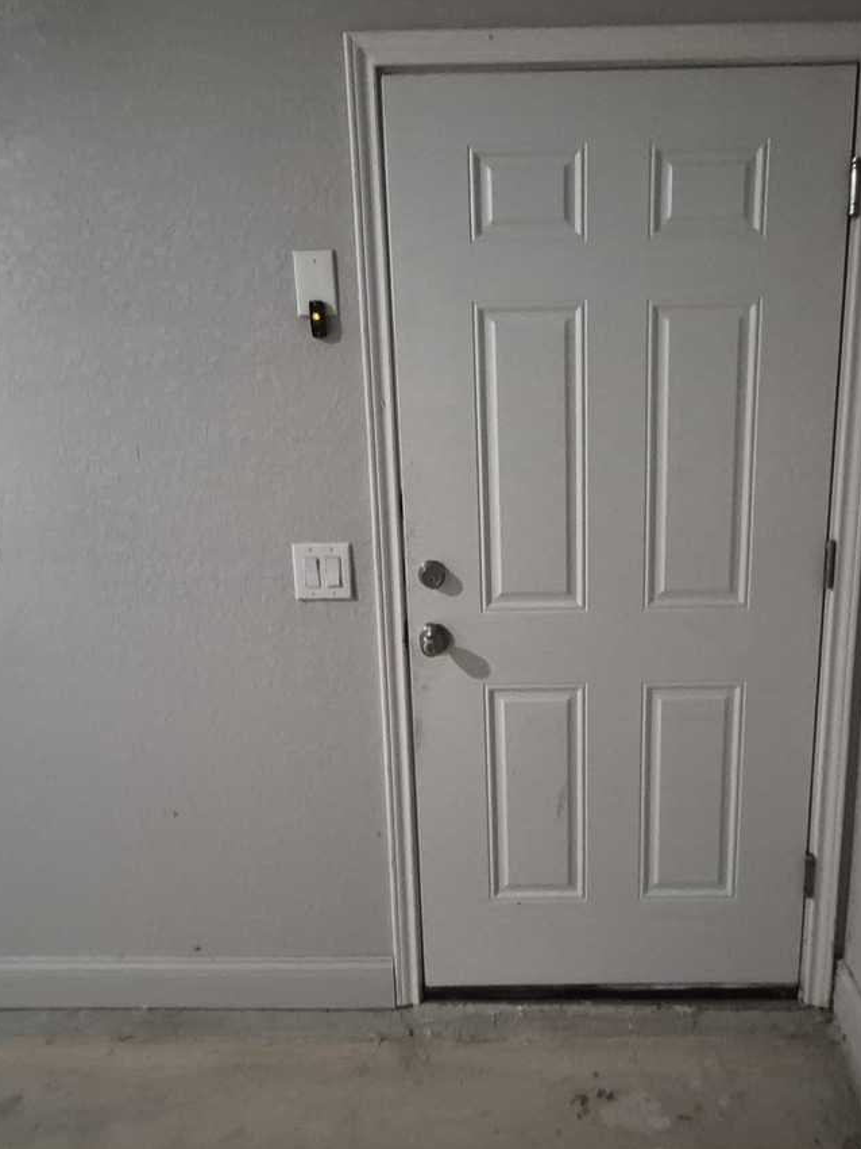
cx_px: 532
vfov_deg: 76.4
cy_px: 554
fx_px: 730
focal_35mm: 22
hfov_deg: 60.4
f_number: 2.2
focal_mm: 1.74
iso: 1250
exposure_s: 1/40
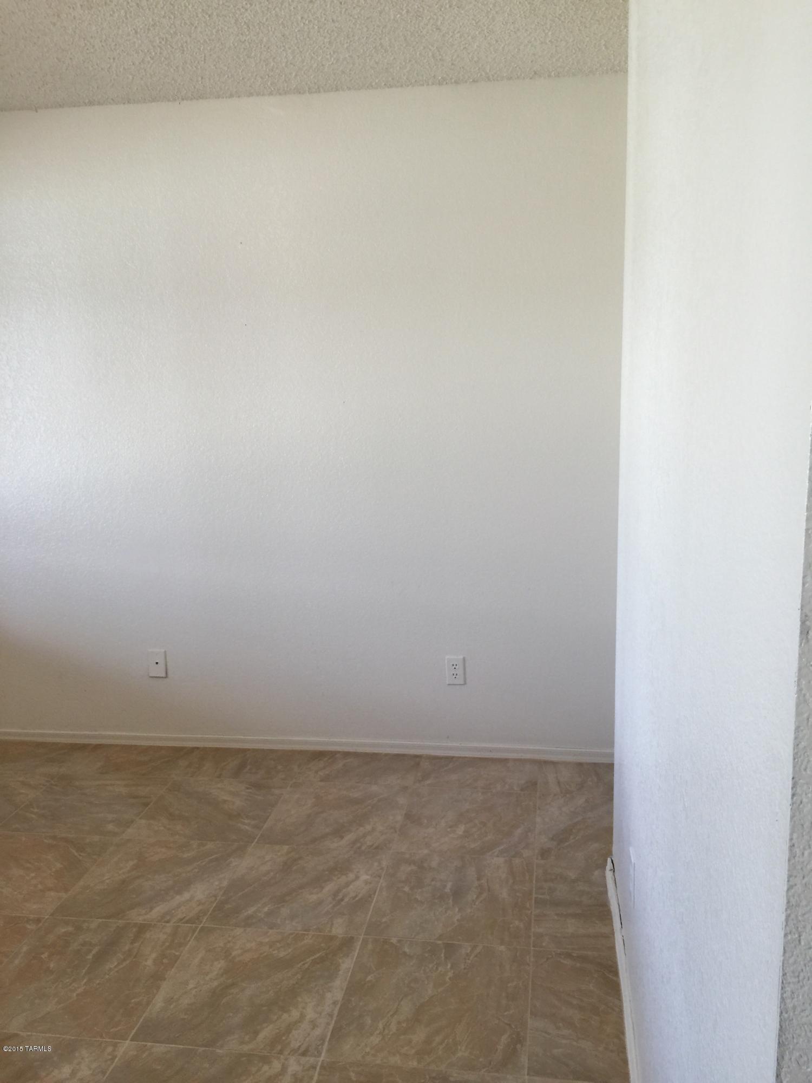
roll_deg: +2.0
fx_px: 907
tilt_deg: -10.1
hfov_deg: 48.2
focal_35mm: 29
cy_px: 542
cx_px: 406
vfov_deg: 61.7
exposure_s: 1/30
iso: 32
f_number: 2.2
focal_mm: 4.15
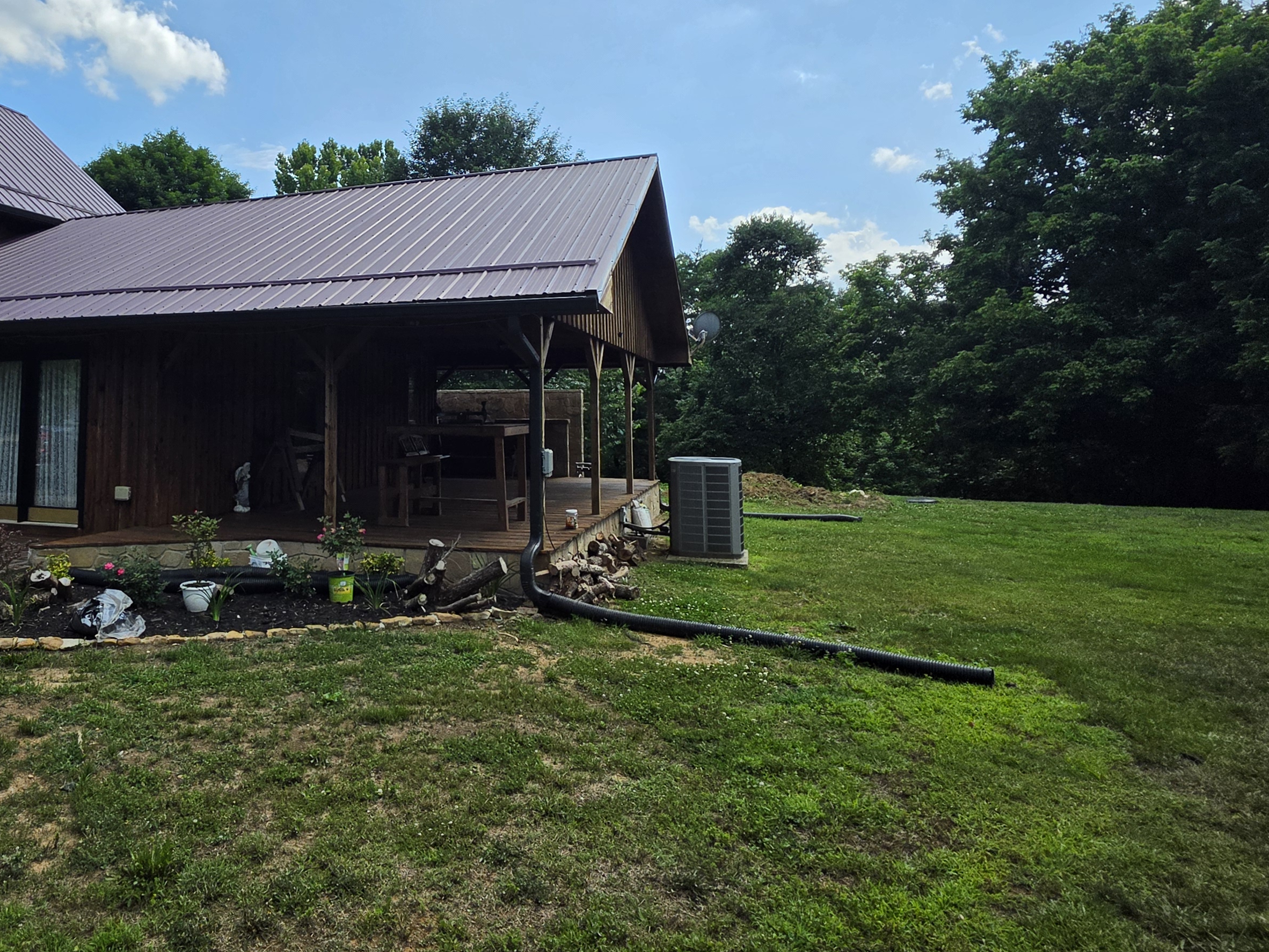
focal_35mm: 22
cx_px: 402
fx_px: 807
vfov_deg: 59.6
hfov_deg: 73.6
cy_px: 315
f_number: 1.9
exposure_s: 1/3345
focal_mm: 2.2
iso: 32
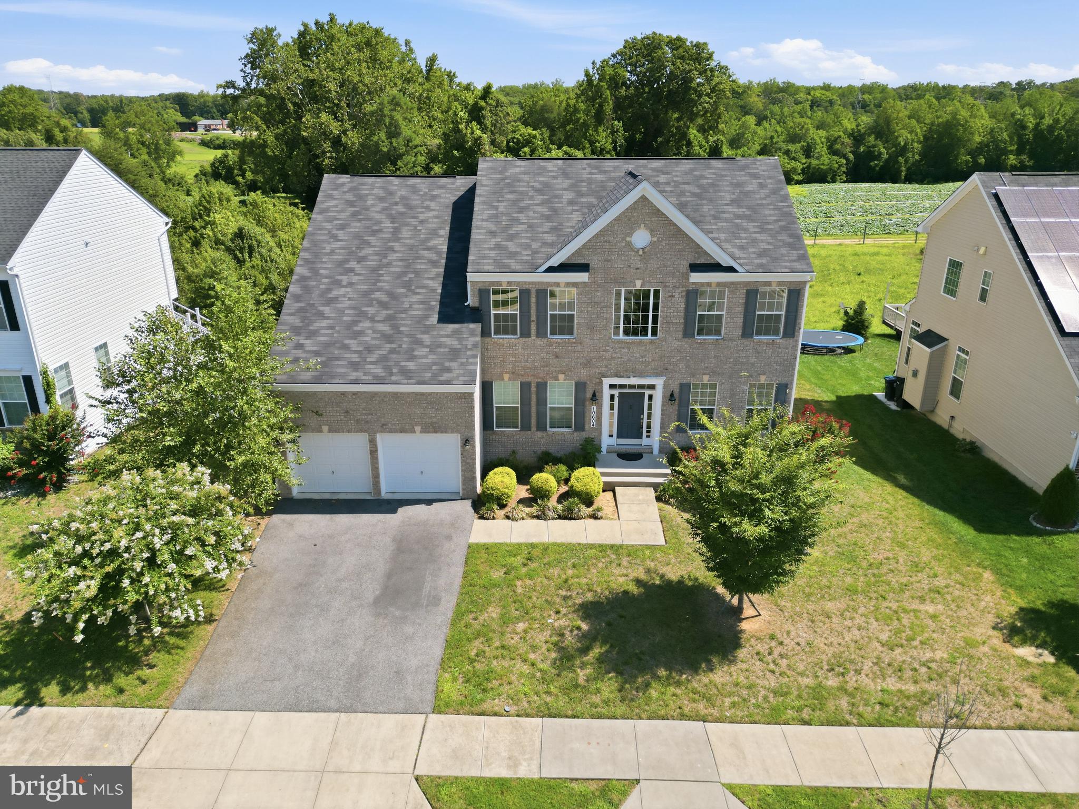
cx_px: 540
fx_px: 748
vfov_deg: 56.8
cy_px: 404
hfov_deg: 71.6
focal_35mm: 24
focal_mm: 6.7
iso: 140
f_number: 1.7
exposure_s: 1/3200
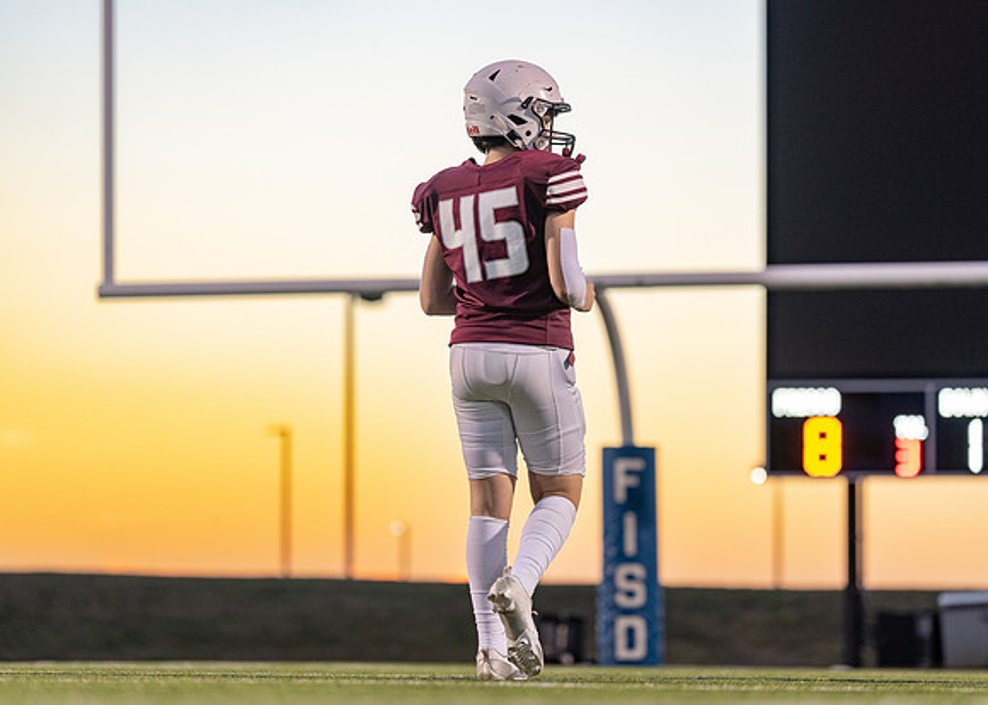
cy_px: 354
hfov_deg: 12.8
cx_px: 494
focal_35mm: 157
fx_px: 4395
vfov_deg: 9.2
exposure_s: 1/500
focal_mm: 140
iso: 800
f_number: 2.8
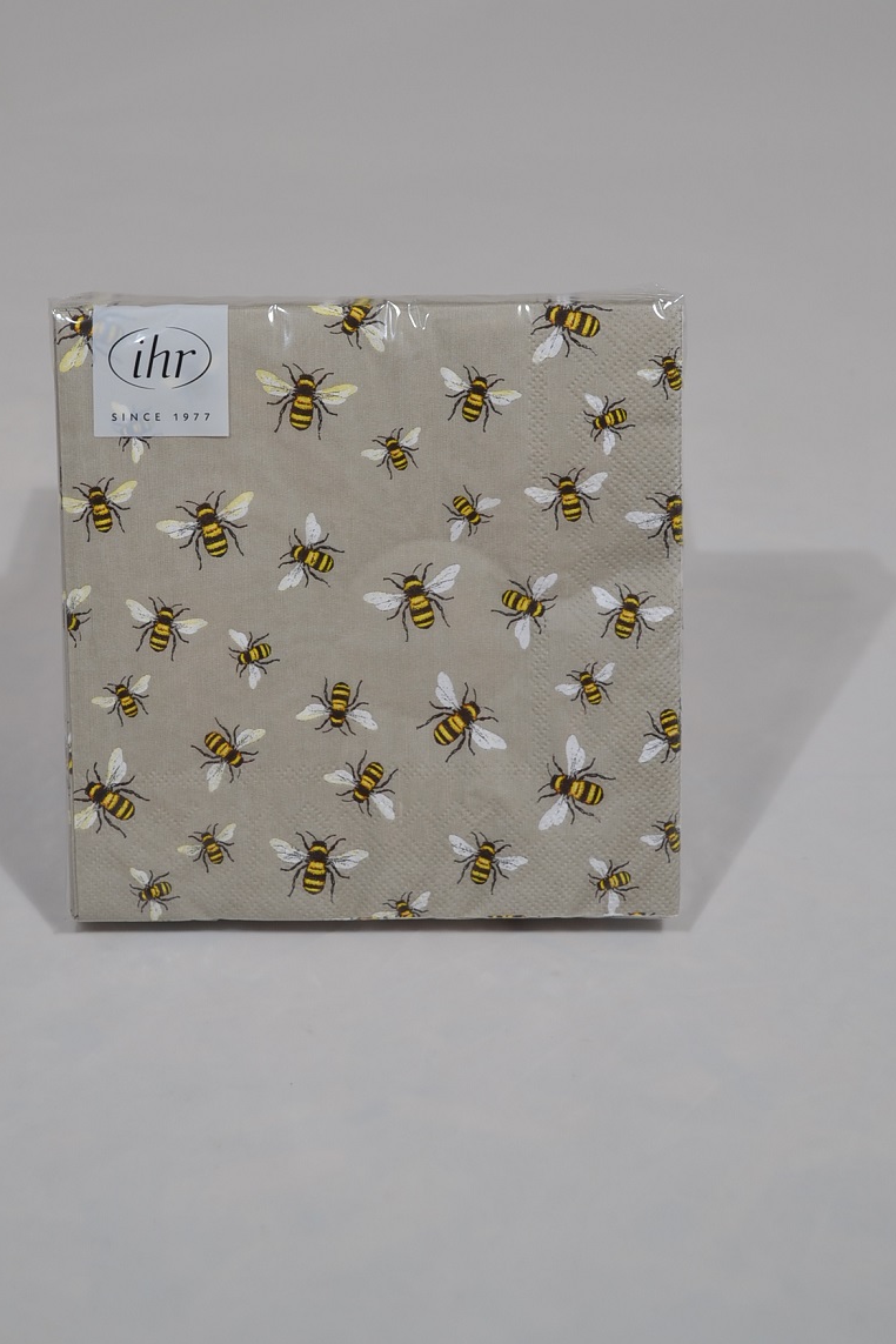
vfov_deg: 31.8
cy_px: 524
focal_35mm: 63
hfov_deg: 21.5
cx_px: 368
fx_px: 2352
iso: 100
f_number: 4.8
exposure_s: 1/125
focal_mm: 32
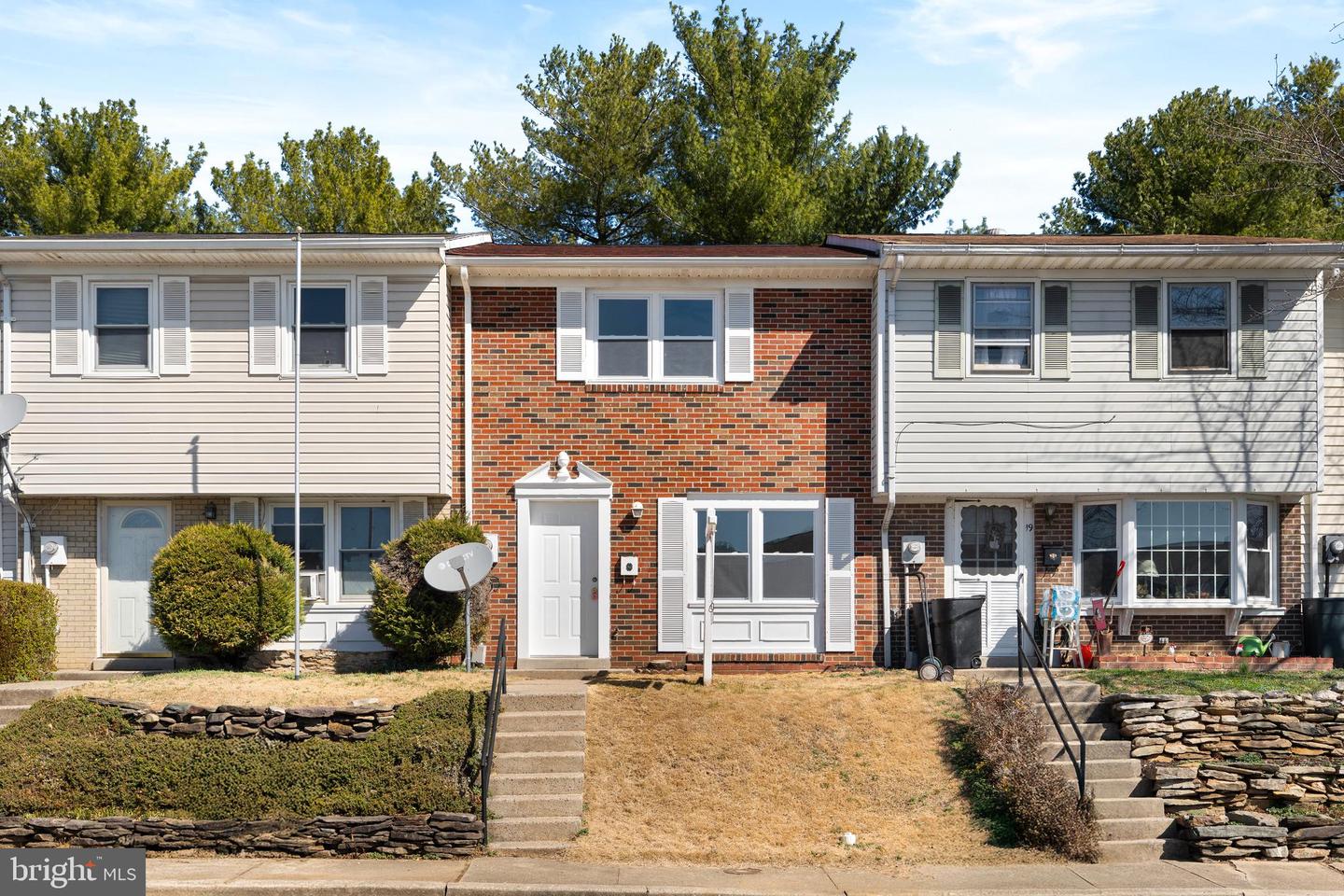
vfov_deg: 37.9
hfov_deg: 54.4
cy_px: 448
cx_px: 672
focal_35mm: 35
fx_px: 1307
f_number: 8
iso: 320
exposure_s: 1/800
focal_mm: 35
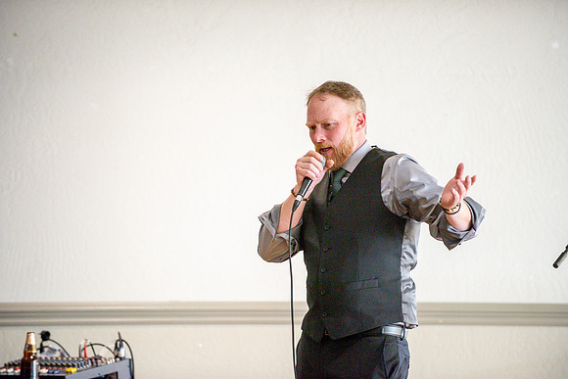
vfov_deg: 6.6
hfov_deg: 9.9
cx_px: 284
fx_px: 3271
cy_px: 190
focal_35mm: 207
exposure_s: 1/400
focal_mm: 200
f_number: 2.8
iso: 2000
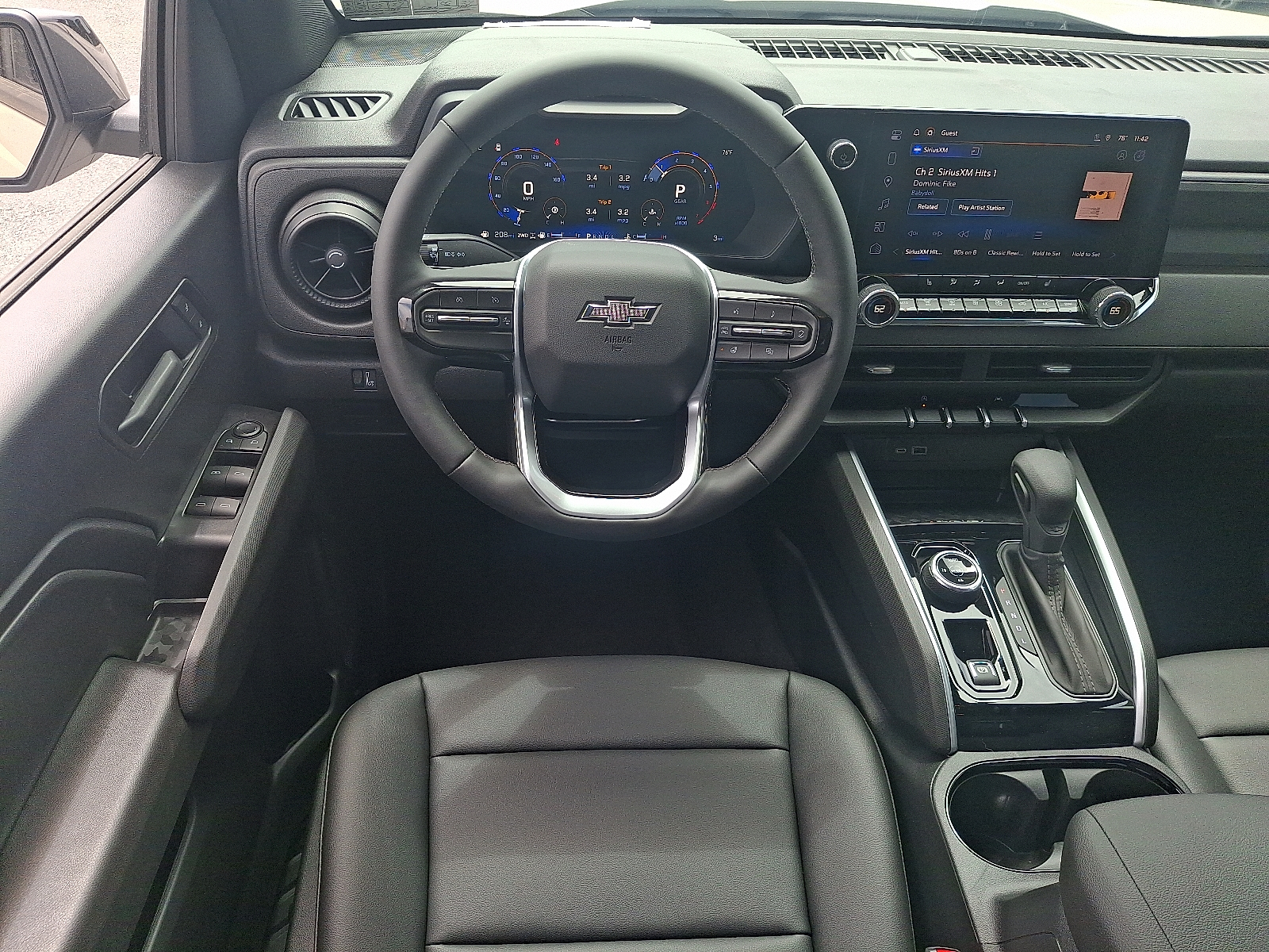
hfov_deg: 69.4
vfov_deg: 54.9
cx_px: 634
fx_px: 916
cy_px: 476
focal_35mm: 25
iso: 30
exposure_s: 1/455
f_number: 1.8
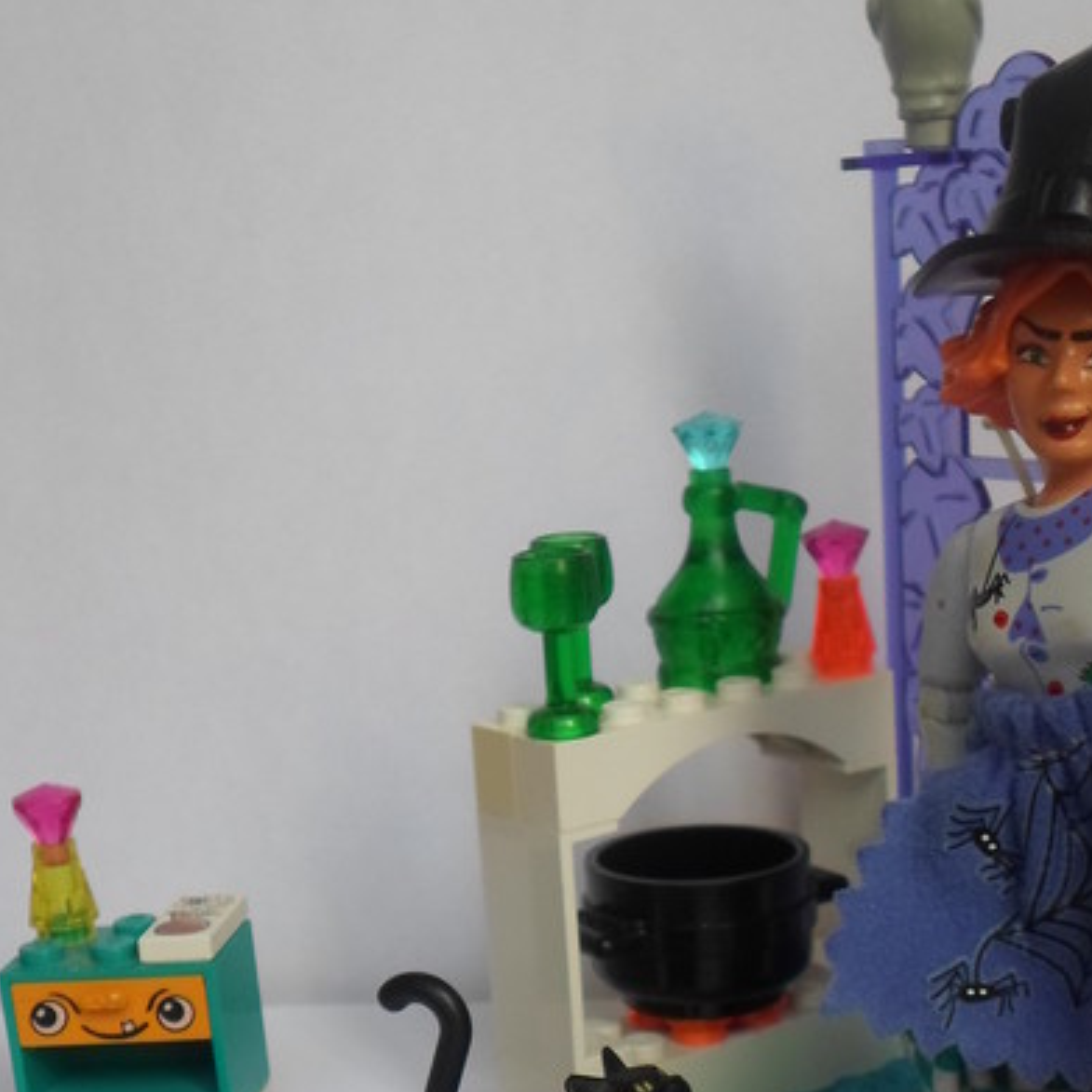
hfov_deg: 28.1
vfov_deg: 27.7
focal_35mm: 61
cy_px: 843
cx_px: 644
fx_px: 2177
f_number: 2.7
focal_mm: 5.5
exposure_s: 1/45
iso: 80
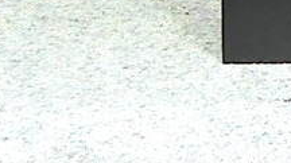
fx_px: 3662
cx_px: 609
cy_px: -278
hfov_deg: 4.5
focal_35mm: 475
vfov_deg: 2.5
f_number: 5.6
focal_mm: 17.5
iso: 1600
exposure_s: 1/50
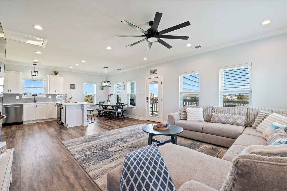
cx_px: 144
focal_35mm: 15
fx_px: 120
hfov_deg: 100.4
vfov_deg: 77.3
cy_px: 96
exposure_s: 1/5
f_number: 6.3
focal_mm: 15
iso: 100
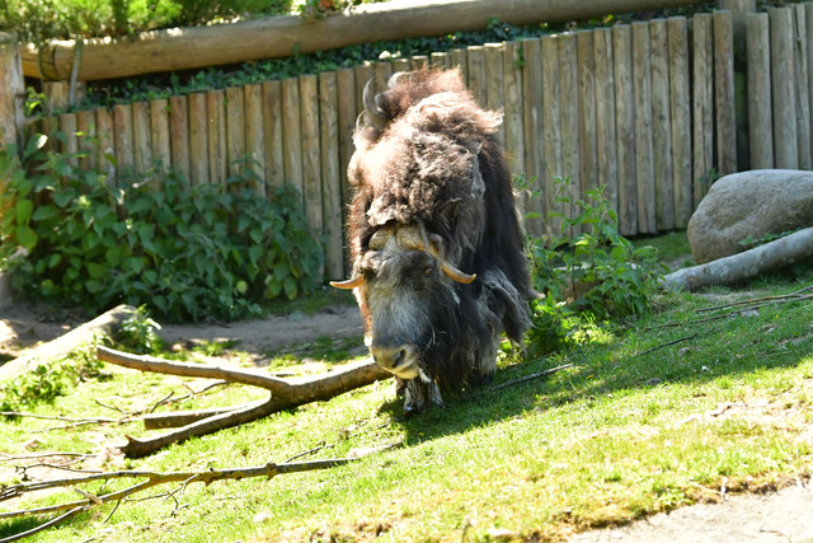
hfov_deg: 9.4
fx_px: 4969
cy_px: 272
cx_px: 406
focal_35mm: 220
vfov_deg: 6.2
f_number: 3.5
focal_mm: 110
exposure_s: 1/2500
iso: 1000
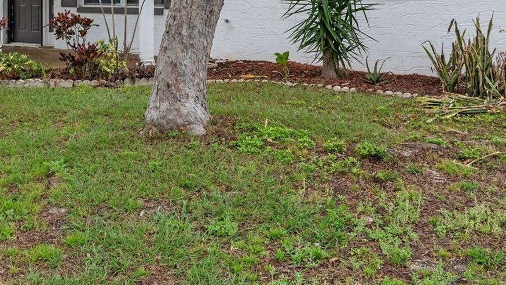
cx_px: 222
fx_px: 617
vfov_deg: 24.8
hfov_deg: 44.5
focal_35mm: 46
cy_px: 3
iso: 400
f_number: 8
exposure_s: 1/250
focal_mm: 24
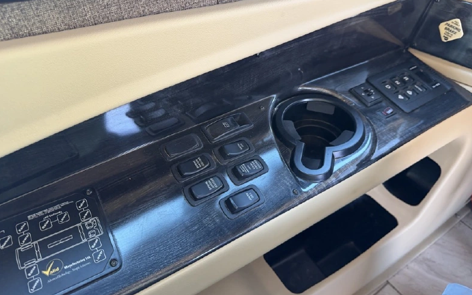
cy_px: 128
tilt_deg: -43.8
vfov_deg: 47.5
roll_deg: +1.7
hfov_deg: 70.4
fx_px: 334
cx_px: 234
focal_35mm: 26
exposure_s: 1/71
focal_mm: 6.76
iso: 200
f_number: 1.78
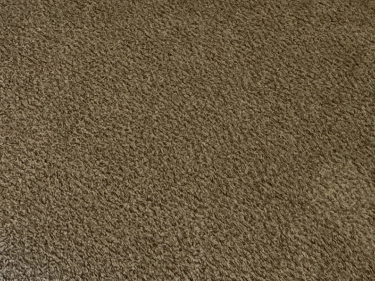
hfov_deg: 23.0
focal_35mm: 71
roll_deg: -2.0
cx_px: -164
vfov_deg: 14.0
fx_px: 769
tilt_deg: -18.9
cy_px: -403
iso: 100
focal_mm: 2.22
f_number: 2.2
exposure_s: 1/99
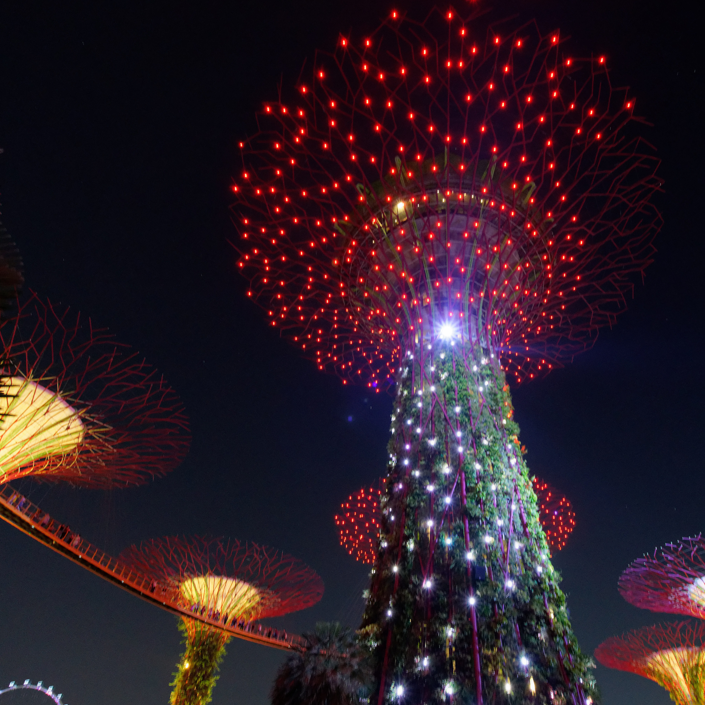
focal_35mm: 21
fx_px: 484
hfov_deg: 71.5
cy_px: 359
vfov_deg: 72.1
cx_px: 419
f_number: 5
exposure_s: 1/8
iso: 6400
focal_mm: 16
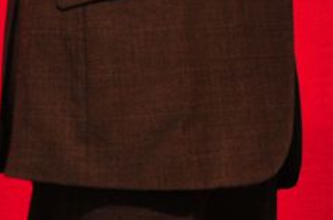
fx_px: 2105
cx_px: 257
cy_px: -296
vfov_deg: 5.8
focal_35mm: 228
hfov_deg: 9.0
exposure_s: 1/20
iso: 400
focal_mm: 30
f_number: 5
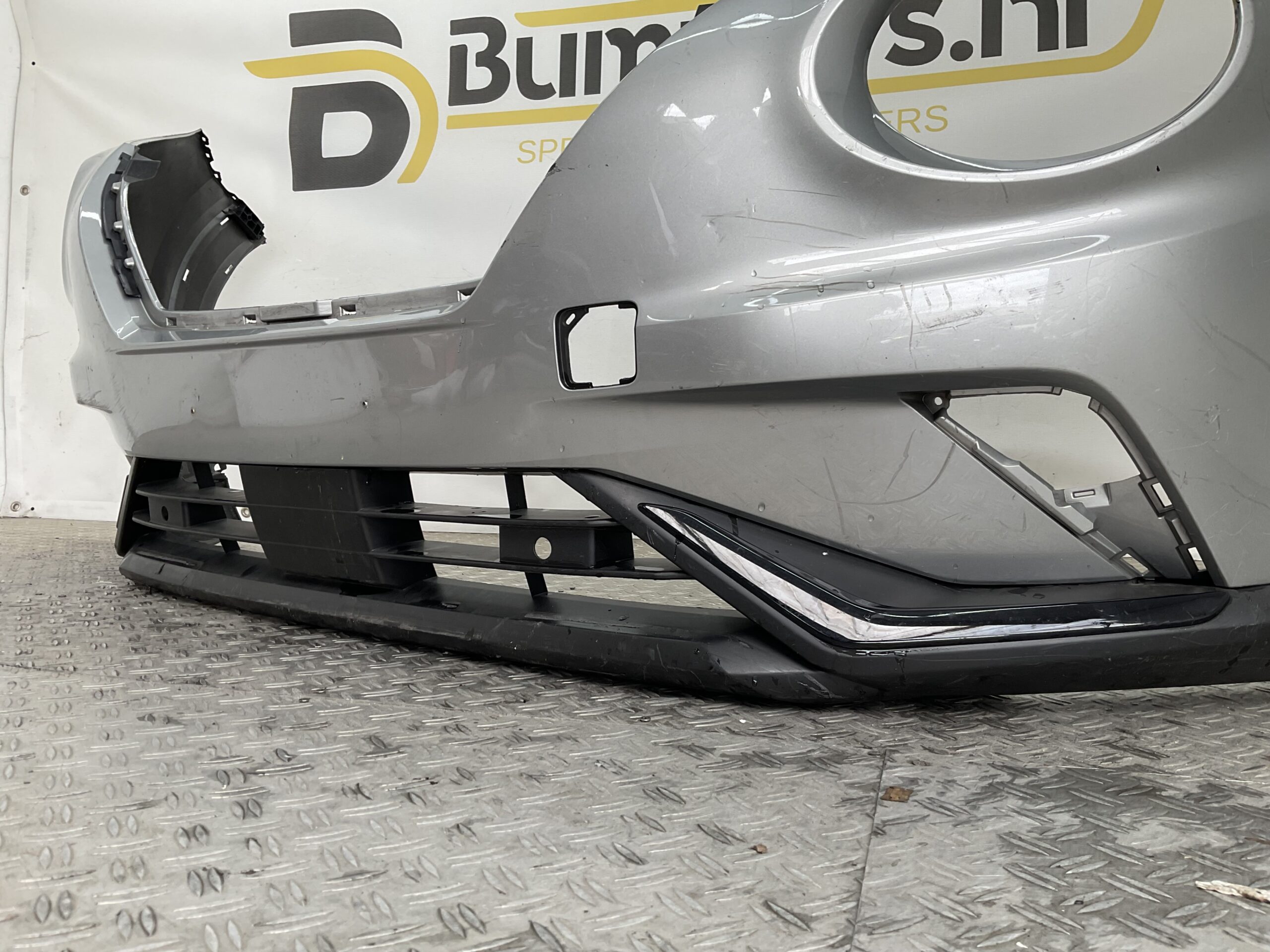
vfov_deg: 48.2
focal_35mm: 29
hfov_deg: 61.7
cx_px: 635
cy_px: 476
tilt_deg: -2.4
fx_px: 1064
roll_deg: -1.4
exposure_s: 1/122
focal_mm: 3
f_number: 1.8
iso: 16
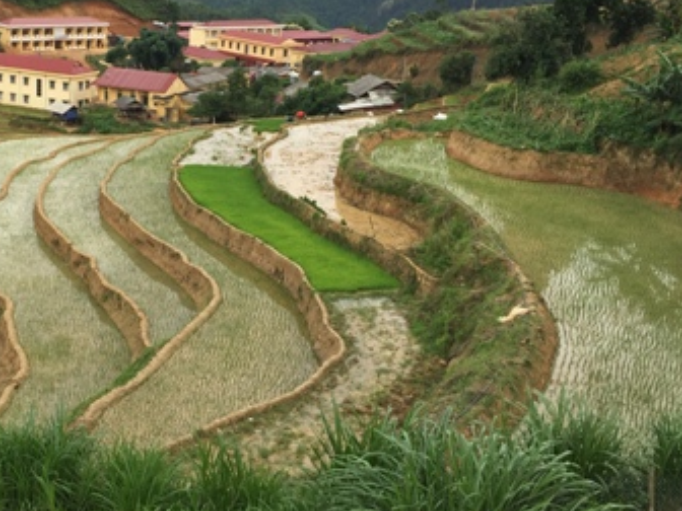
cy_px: 201
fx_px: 906
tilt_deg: -15.7
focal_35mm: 46
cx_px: 153
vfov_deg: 31.4
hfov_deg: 39.9
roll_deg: -2.8
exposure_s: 1/879
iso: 32
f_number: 2.2
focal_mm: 4.15
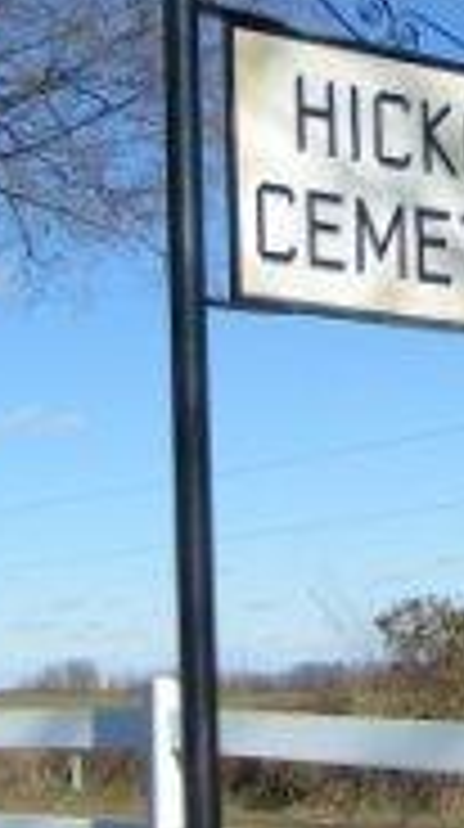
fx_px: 2217
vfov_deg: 21.0
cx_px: 293
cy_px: 220
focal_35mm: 101
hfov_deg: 11.9
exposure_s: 1/1000
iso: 50
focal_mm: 5.8
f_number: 4
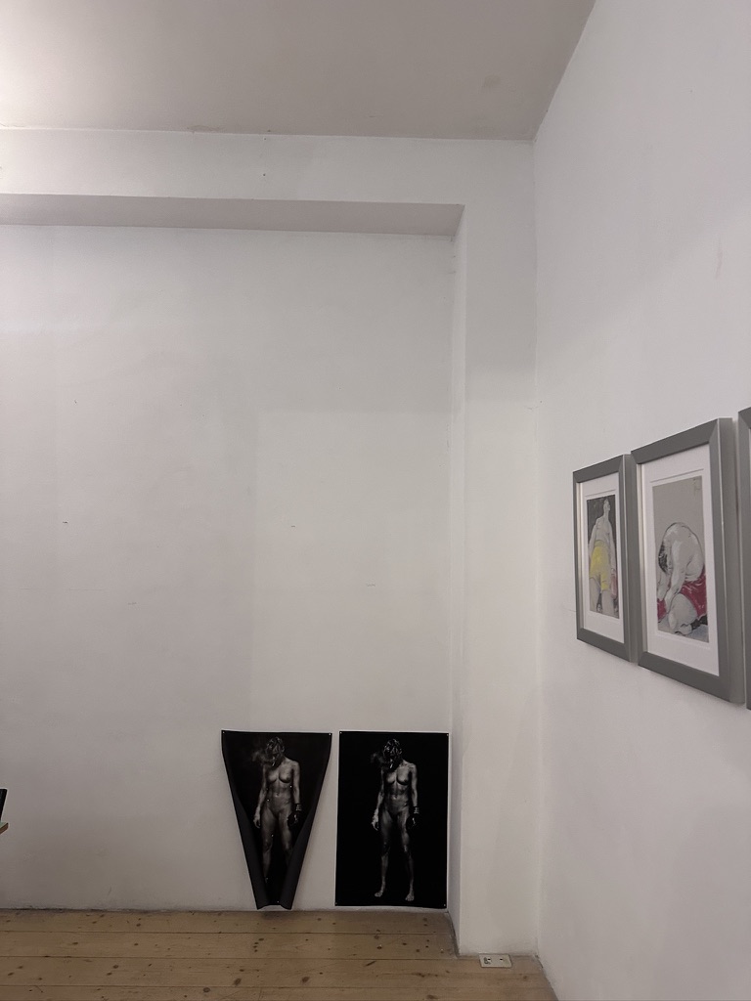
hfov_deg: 56.8
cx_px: 376
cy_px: 500
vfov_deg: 71.6
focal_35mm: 24
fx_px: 694
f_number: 1.78
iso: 400
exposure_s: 1/50
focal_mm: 6.86
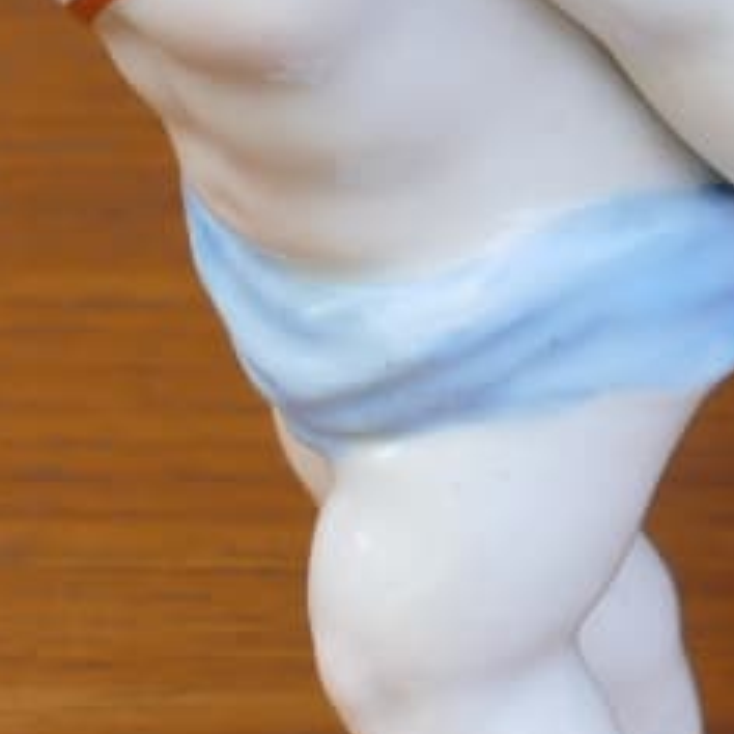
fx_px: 6573
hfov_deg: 6.2
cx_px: 1437
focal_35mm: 274
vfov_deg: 6.3
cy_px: -327
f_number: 4.5
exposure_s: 1/80
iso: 160
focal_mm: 17
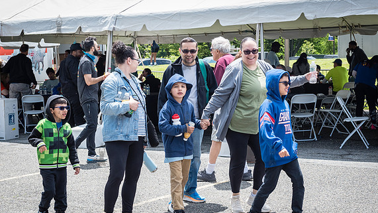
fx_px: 782
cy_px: 133
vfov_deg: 15.5
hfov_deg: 27.1
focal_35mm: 78
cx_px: 236
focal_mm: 52
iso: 400
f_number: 5.6
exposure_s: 1/1000
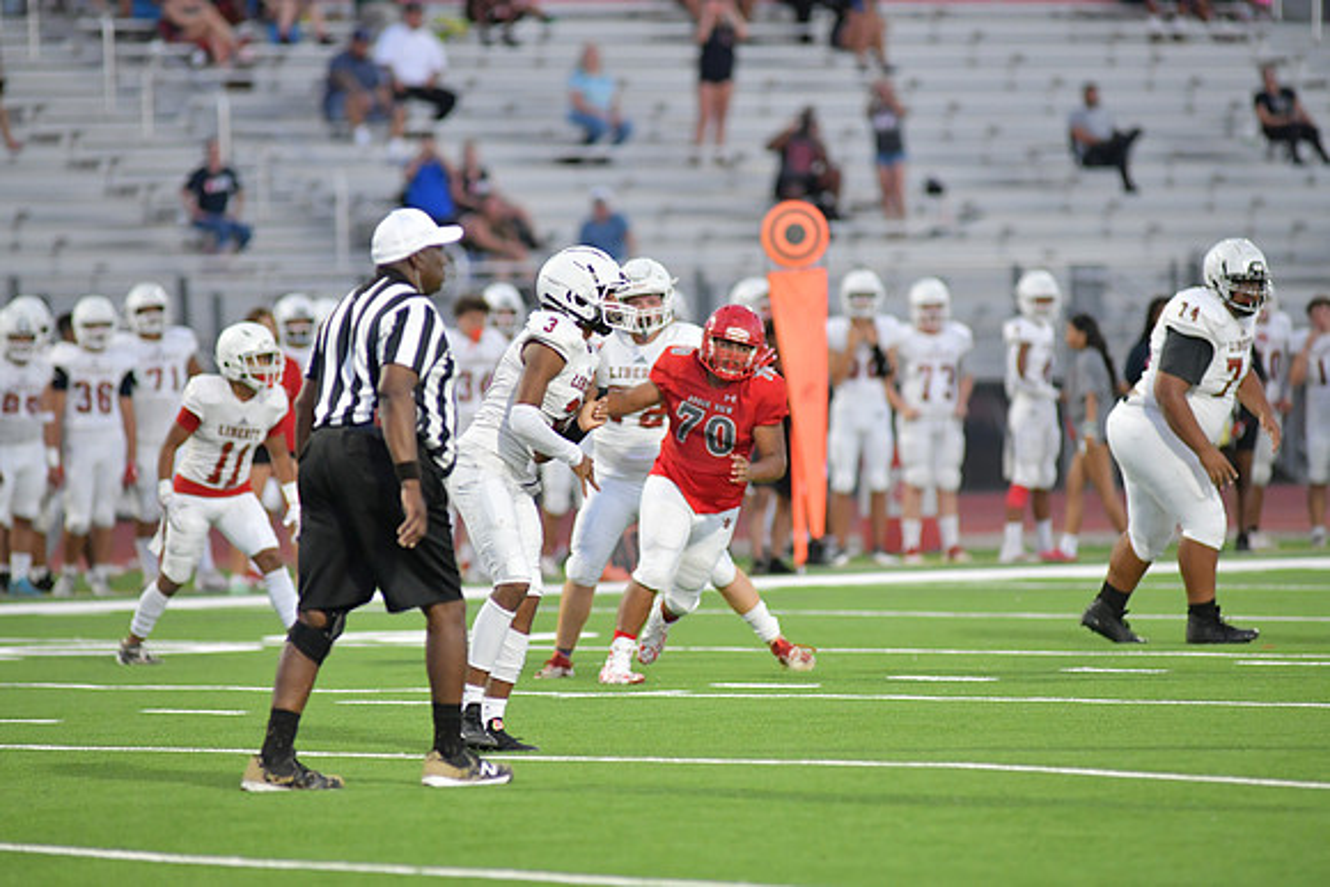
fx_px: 11085
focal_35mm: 300
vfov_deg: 4.6
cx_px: 665
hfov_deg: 6.9
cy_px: 444
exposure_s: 1/1250
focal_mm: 300
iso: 4500
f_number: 3.5
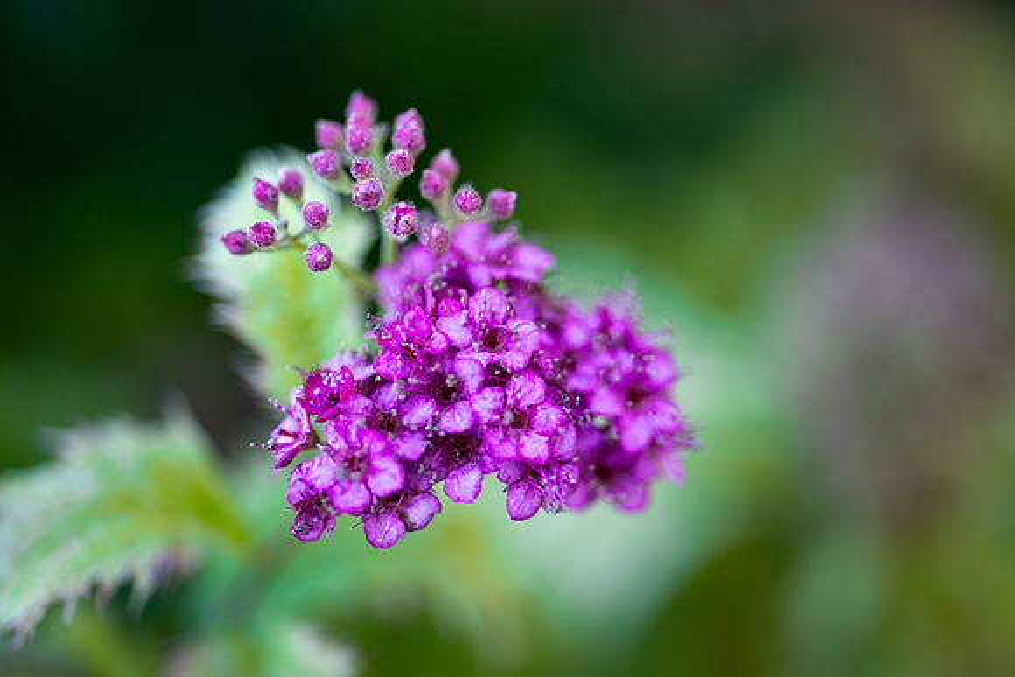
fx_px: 1692
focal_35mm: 60
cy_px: 338
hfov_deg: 33.4
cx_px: 508
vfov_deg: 22.6
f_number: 3.5
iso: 500
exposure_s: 1/320
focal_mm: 60
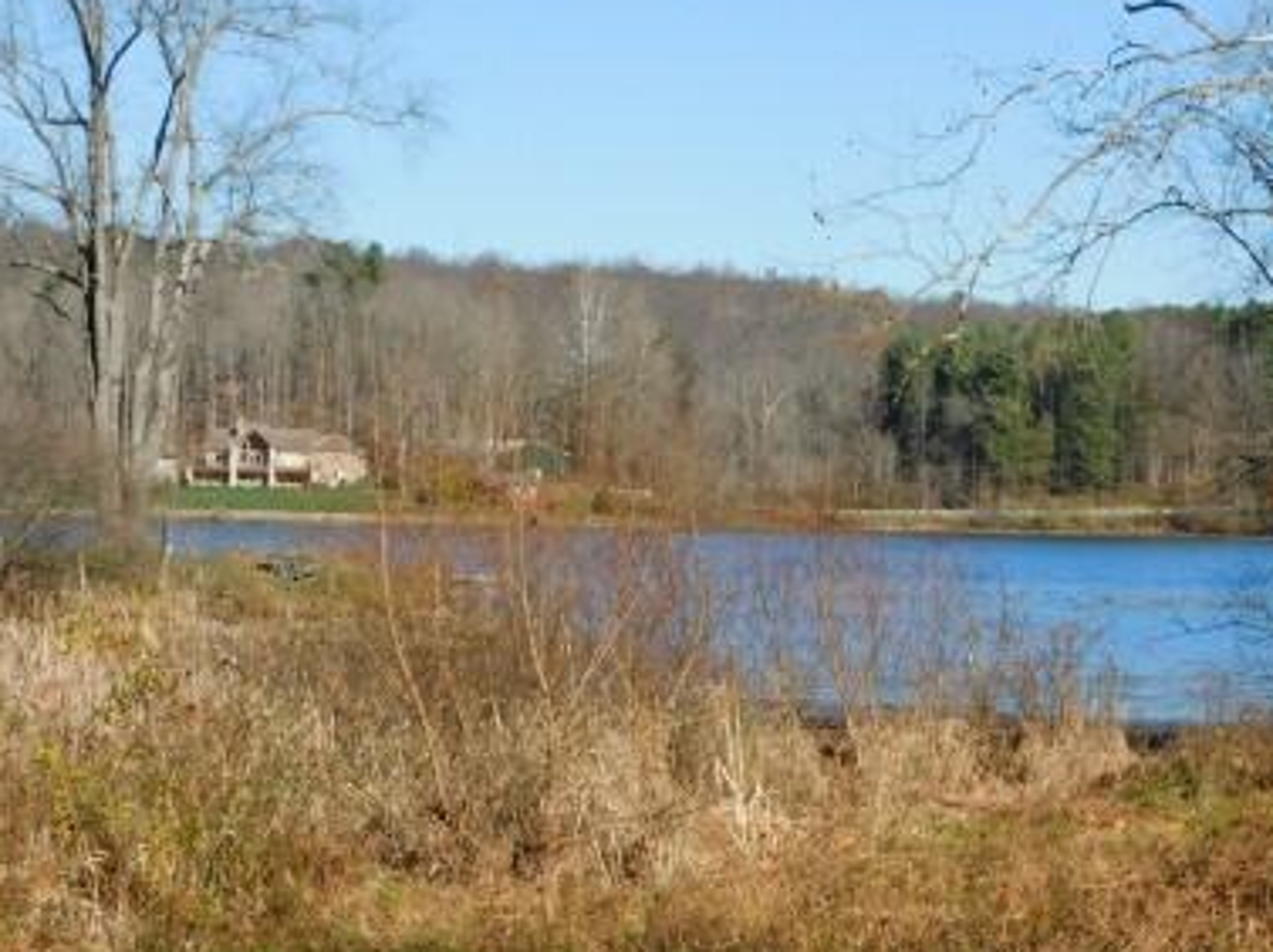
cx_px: 712
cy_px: 567
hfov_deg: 20.9
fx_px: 3454
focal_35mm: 94
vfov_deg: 15.7
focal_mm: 10.4
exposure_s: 1/800
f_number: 4
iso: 125
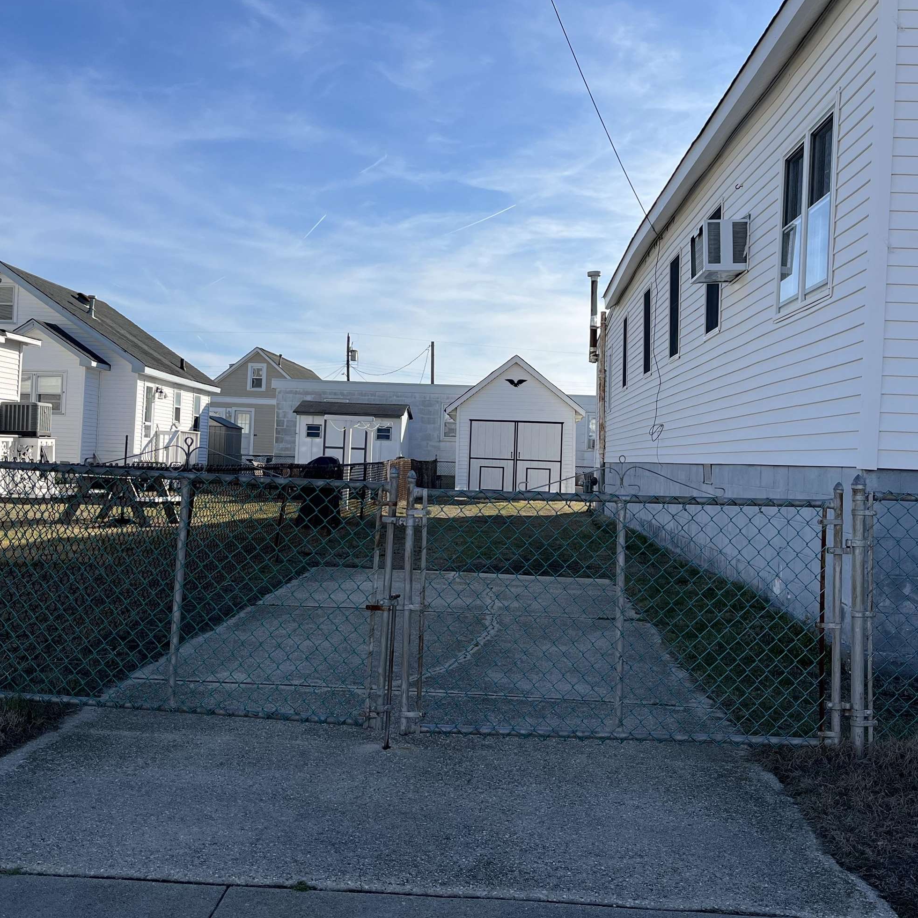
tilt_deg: +2.9
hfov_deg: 46.0
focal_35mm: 36
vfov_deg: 46.0
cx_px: 463
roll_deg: -2.8
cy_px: 403
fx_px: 1080
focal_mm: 5.1
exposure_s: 1/4310
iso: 50
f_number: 1.6
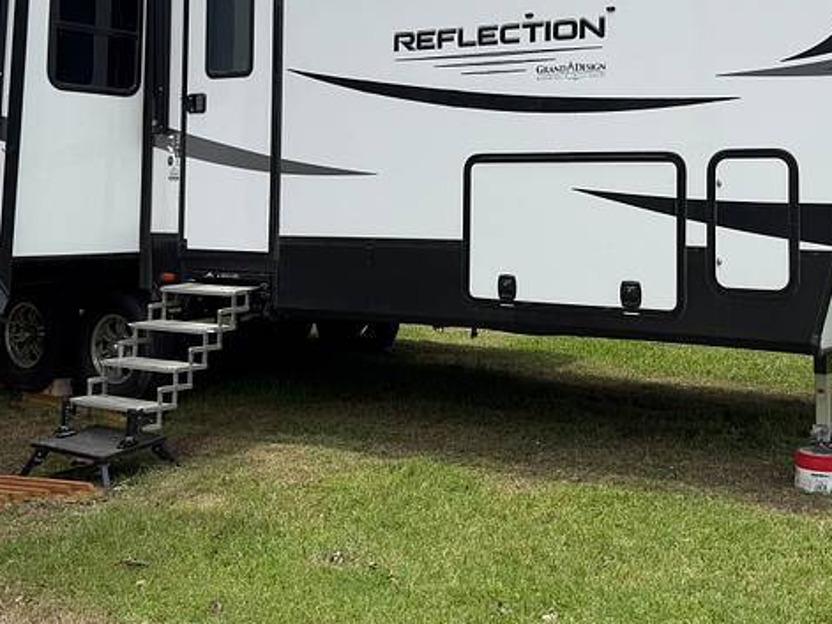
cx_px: 567
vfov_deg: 28.0
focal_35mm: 51
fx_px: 1225
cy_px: 138
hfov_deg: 37.0
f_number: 1.78
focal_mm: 6.76
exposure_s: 1/3953
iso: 80
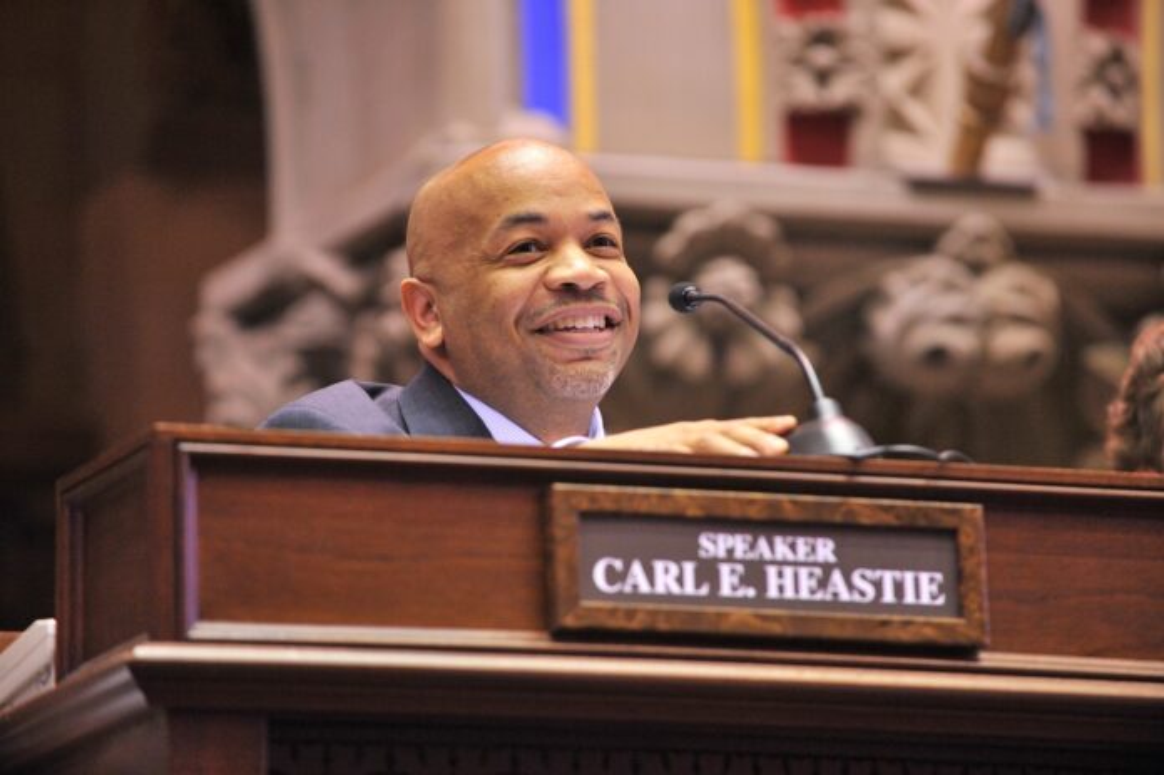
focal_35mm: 200
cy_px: 388
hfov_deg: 10.3
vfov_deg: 6.9
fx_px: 6462
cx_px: 582
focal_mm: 200
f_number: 3.5
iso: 1600
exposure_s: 1/100
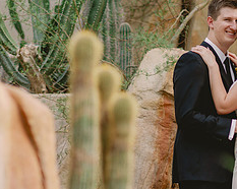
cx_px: 72
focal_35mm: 199
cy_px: 149
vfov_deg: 7.7
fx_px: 1395
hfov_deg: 9.7
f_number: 1.8
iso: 640
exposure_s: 1/640
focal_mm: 85
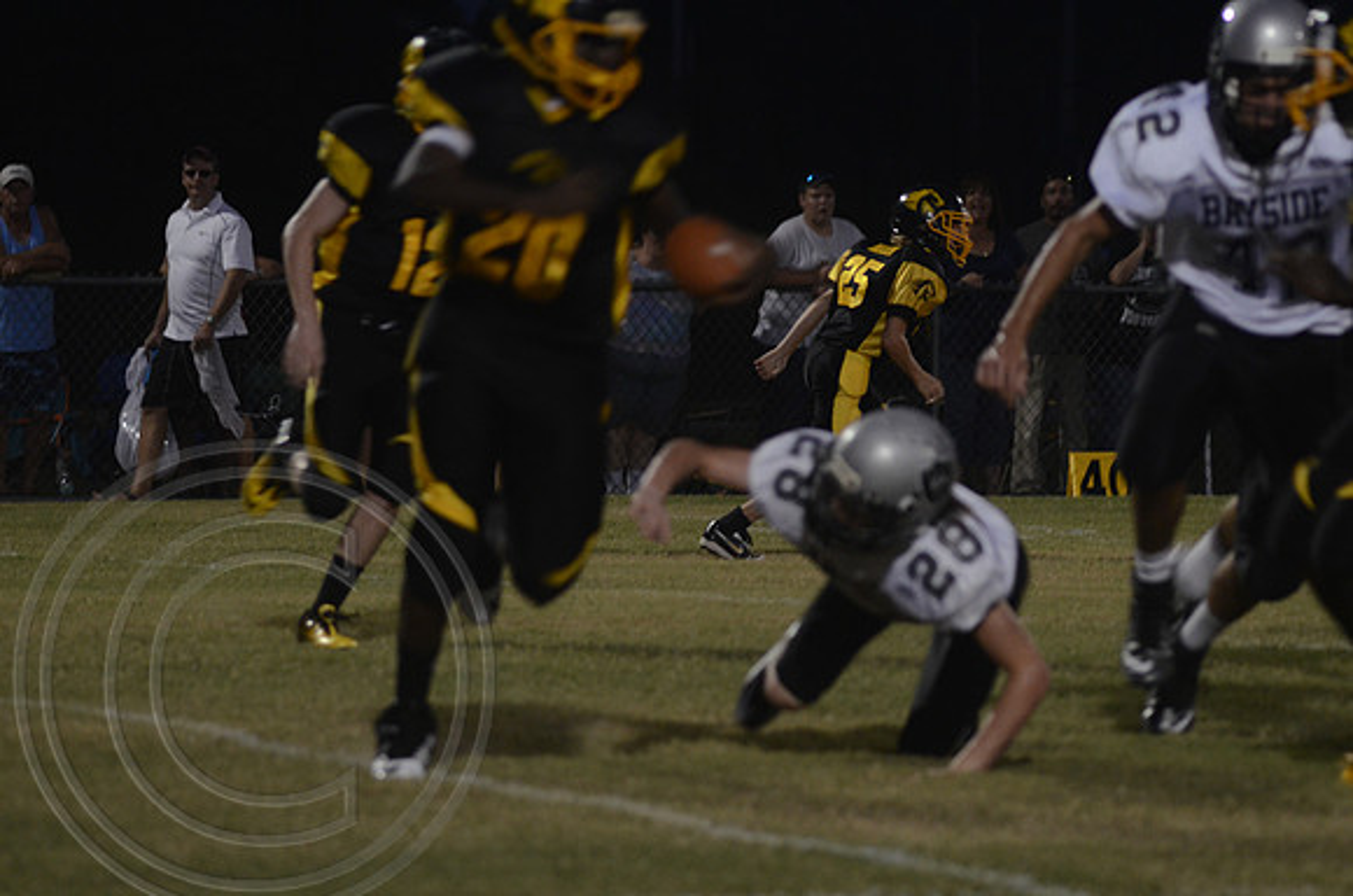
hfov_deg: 6.9
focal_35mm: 300
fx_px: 11250
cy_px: 448
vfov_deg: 4.6
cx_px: 676
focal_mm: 200
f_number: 5.6
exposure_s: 1/100
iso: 1600
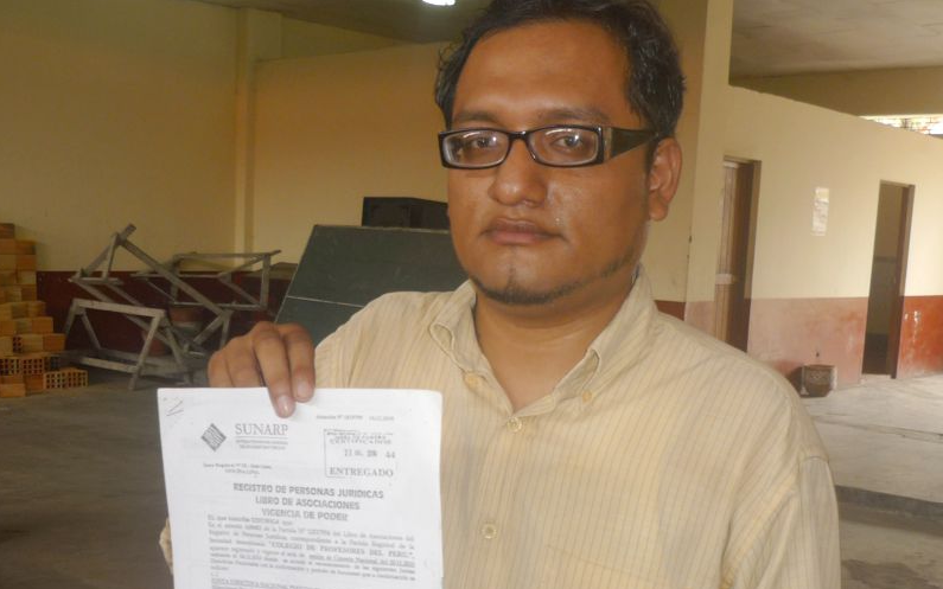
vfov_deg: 28.8
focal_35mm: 44
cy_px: 443
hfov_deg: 45.2
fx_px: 1131
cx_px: 416
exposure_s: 1/30
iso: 100
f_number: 2.8
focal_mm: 5.5
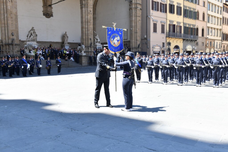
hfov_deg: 55.8
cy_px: 76
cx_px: 114
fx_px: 215
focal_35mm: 34
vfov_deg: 38.9
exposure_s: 1/200
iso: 500
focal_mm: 34
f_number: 10
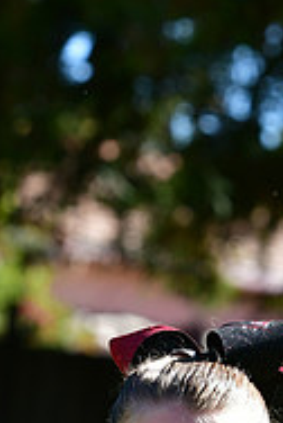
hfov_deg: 2.0
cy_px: 504
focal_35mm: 693
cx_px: 143
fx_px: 8141
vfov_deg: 3.0
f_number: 7.1
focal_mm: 150
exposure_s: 1/640
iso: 400
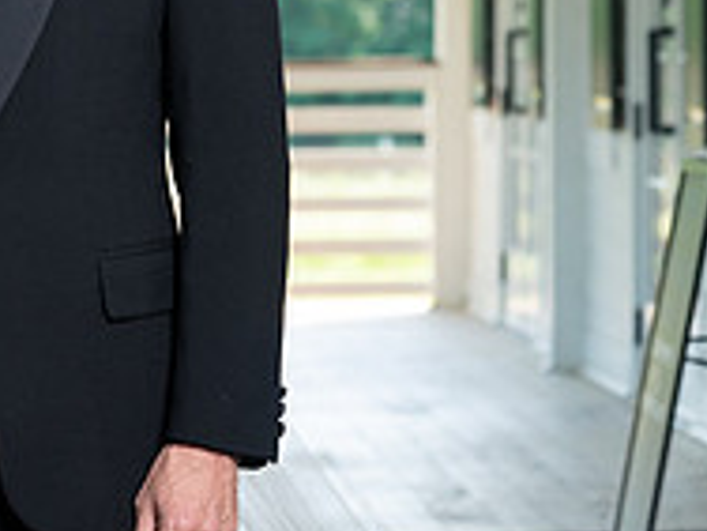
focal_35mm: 309
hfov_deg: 6.4
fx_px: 6311
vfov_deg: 4.8
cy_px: -102
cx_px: -264
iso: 400
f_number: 5.6
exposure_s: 1/200
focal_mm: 89
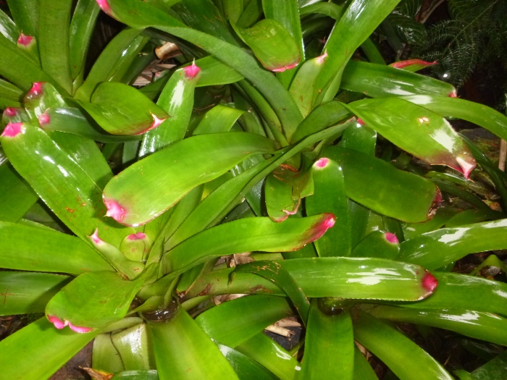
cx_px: 254
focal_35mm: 25
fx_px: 366
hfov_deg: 69.4
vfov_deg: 54.9
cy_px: 190
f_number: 3.9
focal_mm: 4.5
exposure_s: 1/60
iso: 400
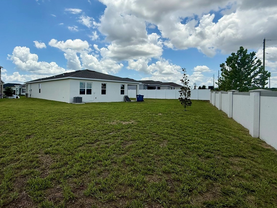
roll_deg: -1.2
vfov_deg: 65.7
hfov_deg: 80.8
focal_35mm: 20
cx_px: 111
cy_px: 90
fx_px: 160
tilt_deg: +1.0
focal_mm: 2.22
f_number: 2.2
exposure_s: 1/2717
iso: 50
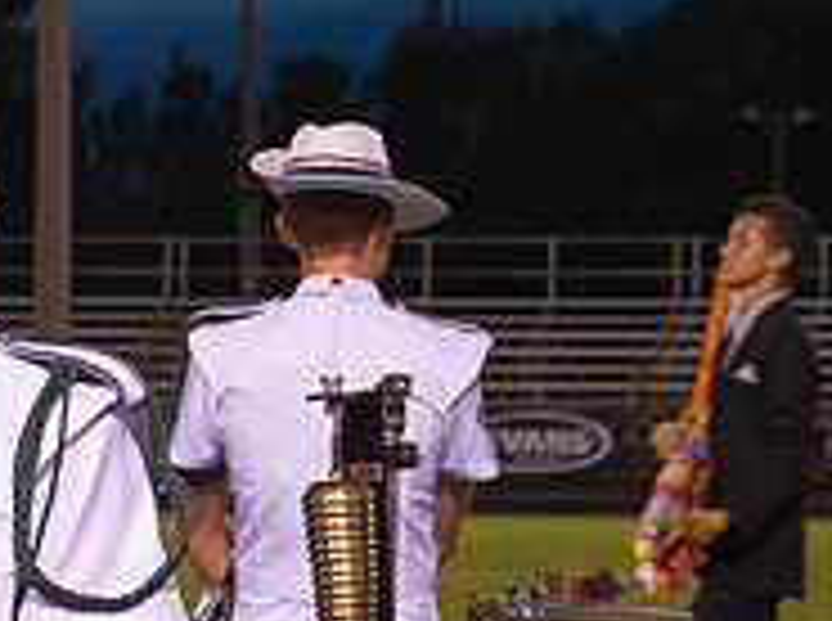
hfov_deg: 8.2
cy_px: 387
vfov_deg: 6.1
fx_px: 5781
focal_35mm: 241
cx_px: -103
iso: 3200
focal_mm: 58
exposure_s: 1/125
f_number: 5.6
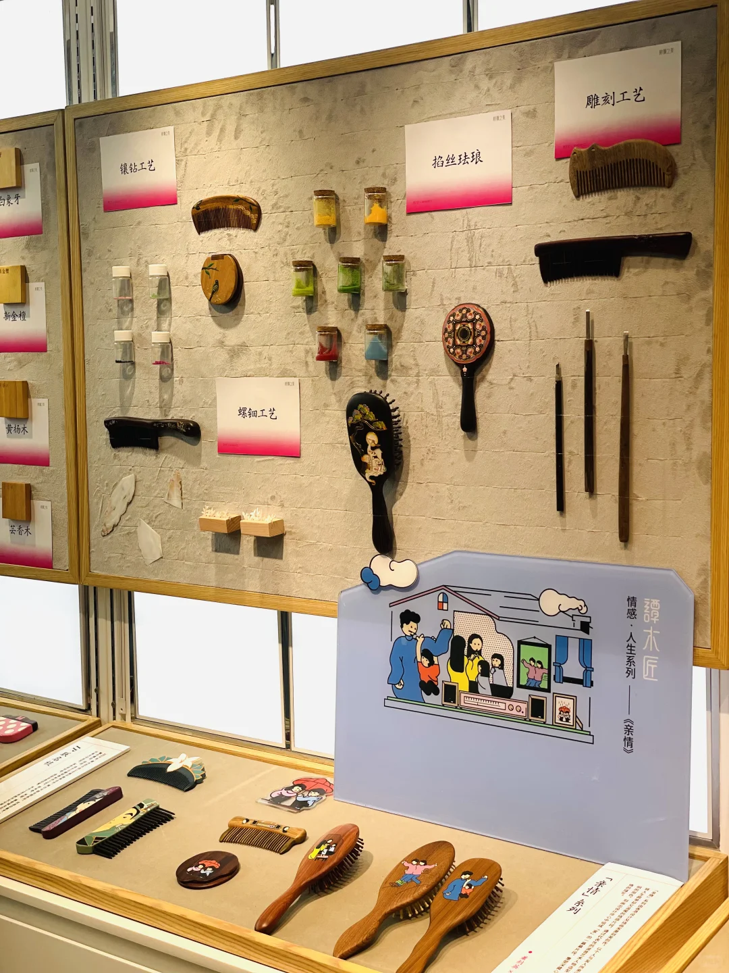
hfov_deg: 28.0
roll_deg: +0.5
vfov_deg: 36.8
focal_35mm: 52
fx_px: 1460
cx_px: 364
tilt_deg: -4.1
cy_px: 486
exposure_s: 1/228
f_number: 2
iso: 25
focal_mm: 6
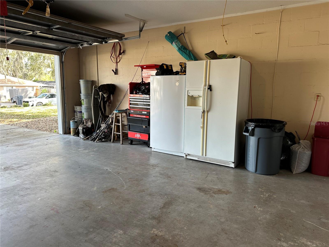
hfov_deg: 71.6
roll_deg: -1.2
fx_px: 228
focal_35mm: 24
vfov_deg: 56.8
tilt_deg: -9.2
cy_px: 124
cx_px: 164
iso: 80
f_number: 1.78
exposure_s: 1/121
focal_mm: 6.86
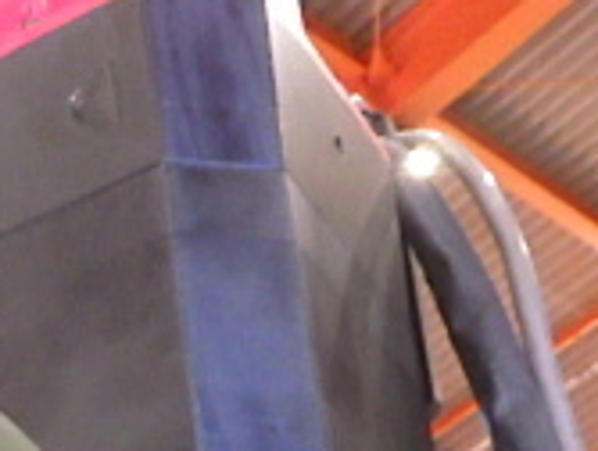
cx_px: -337
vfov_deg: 13.1
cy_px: 669
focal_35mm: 107
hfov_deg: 16.5
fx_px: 1852
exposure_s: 1/45
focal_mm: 5
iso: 1250
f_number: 3.5
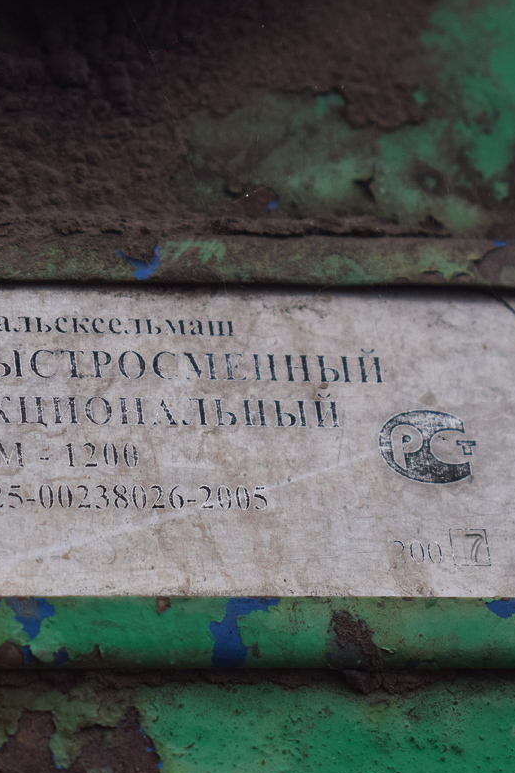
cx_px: 27
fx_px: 2596
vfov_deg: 16.9
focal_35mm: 121
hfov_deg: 11.2
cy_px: 395
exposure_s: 1/500
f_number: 5.6
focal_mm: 52
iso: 400
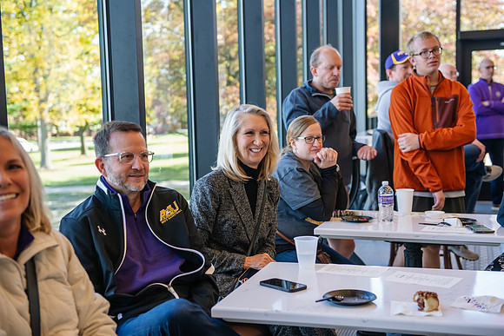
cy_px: 168
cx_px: 252
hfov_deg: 38.2
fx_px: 728
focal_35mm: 52
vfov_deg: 26.0
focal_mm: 52
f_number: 3.2
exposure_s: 1/400
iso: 1000
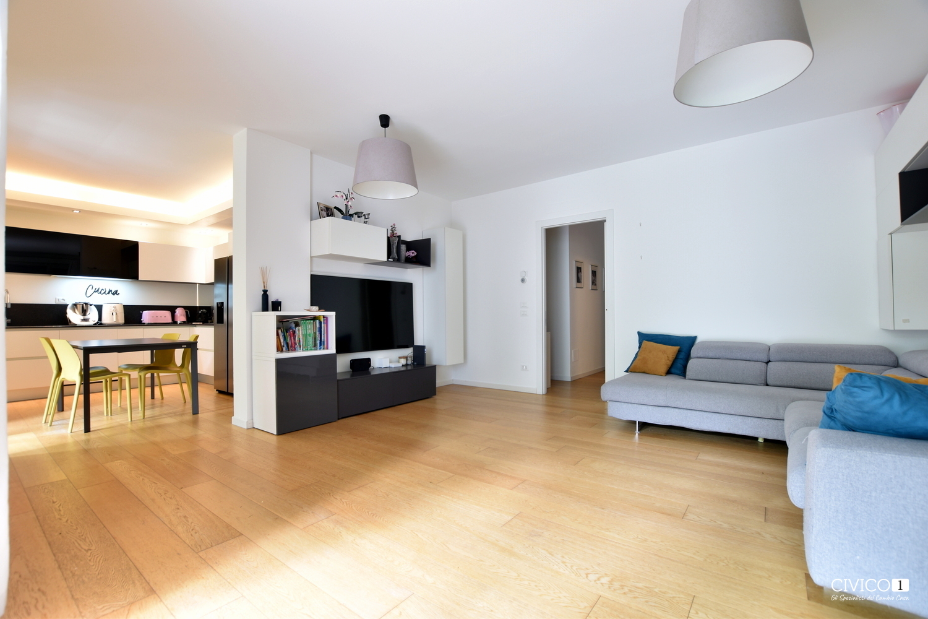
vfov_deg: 77.3
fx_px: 387
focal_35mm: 15
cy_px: 310
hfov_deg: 100.4
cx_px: 464
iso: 100
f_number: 5.6
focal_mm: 10
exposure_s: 1/1.3
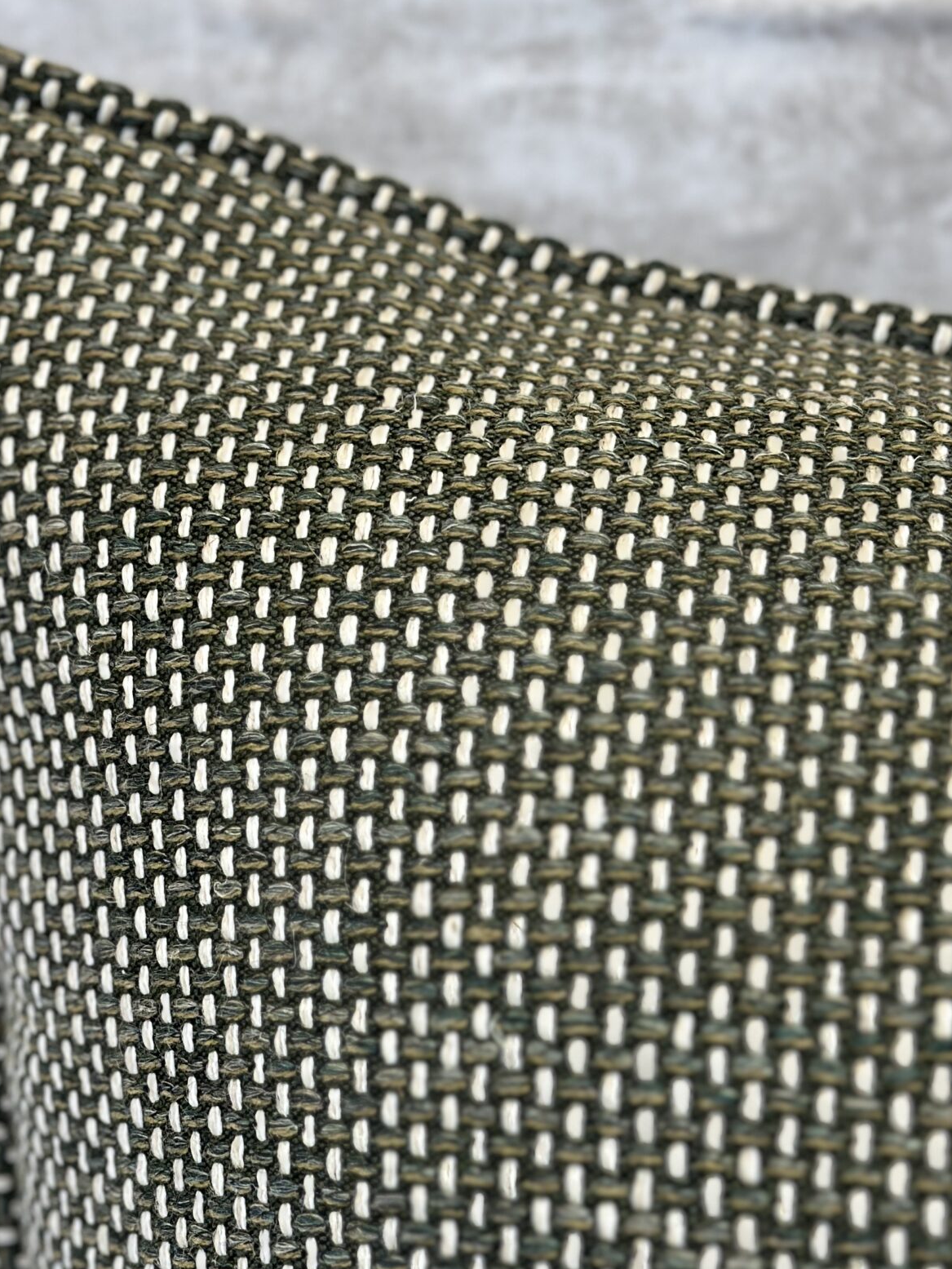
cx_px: 402
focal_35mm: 79
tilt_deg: -16.2
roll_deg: -0.3
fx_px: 2896
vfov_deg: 24.5
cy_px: 925
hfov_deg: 18.7
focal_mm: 6.86
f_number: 1.78
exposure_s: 1/120
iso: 80
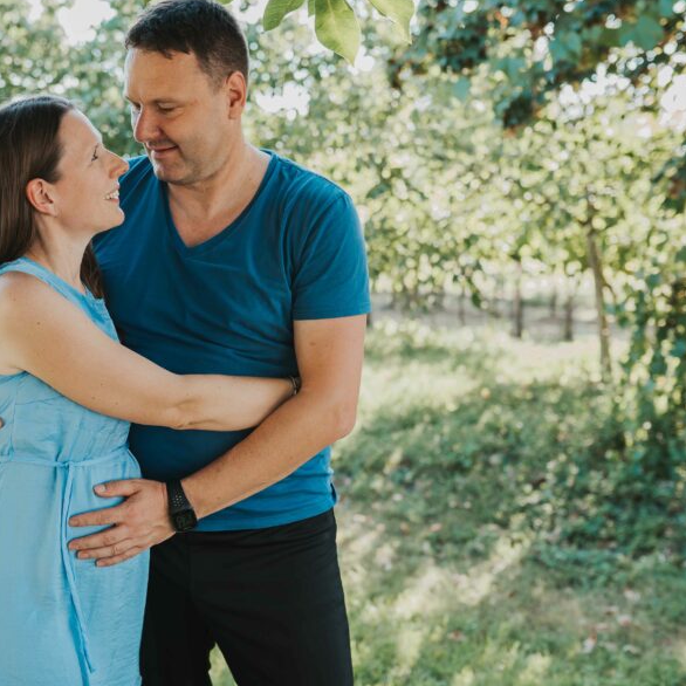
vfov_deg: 32.8
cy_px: 355
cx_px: 204
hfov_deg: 32.4
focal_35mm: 52
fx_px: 1166
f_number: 2.5
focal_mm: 35
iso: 100
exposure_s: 1/80
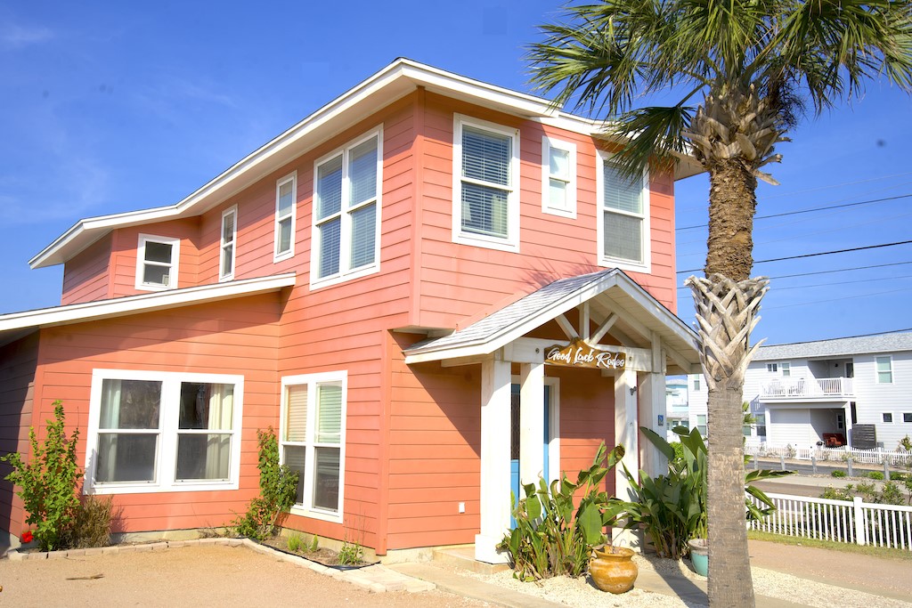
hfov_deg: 54.4
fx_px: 887
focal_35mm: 35
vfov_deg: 37.9
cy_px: 304
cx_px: 456
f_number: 10
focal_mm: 35
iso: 100
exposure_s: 1/320
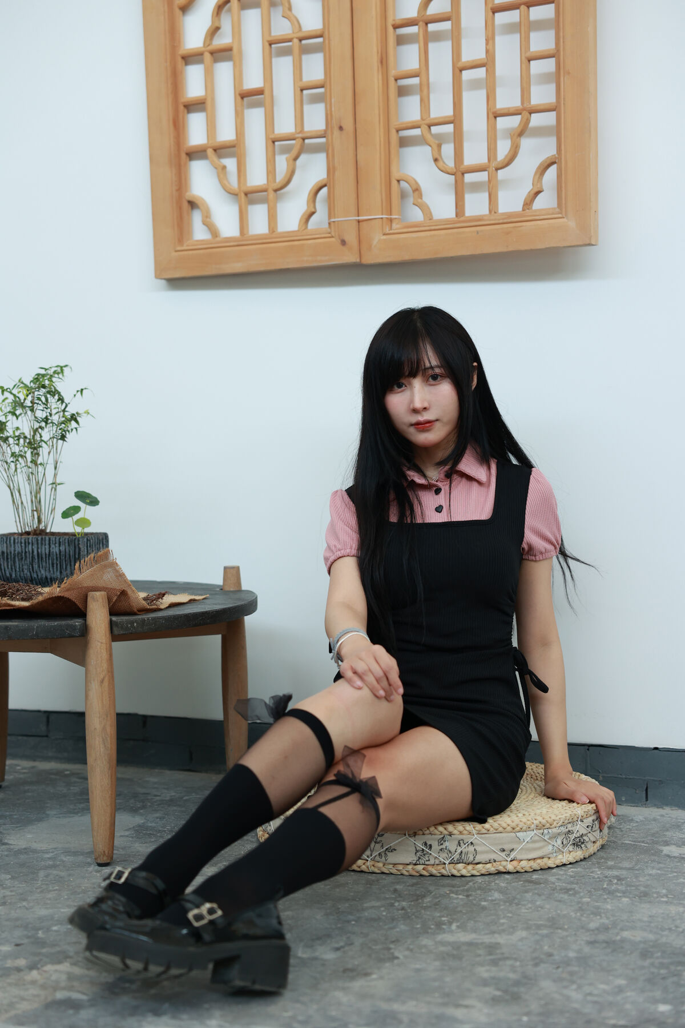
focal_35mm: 63
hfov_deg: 21.6
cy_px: 514
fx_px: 1798
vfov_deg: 31.9
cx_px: 342
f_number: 2.8
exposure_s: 1/200
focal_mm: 63
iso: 800
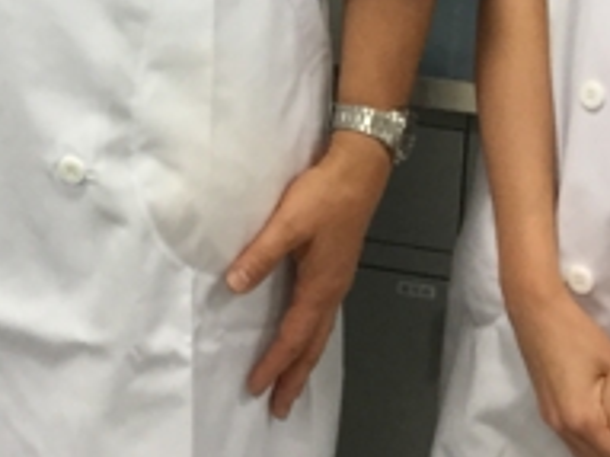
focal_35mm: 130
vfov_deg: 10.7
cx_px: 22
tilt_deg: -6.1
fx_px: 2289
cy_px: -368
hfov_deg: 15.0
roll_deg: -2.6
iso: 100
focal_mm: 3.3
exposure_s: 1/33
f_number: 2.4
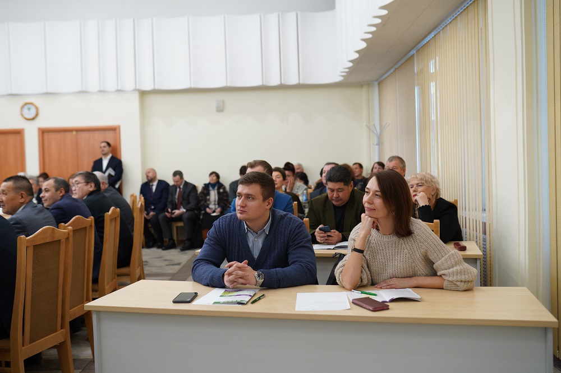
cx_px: 280
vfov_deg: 37.8
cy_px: 186
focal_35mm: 35
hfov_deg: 54.5
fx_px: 545
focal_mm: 35
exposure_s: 1/80
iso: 640
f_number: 2.5
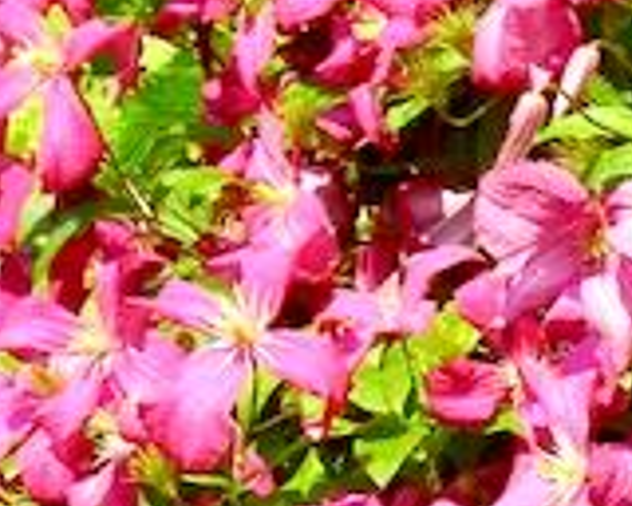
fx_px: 10400
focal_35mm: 556
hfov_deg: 3.5
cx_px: 1232
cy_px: 696
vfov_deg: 2.8
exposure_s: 1/430
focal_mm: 16
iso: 160
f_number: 4.4
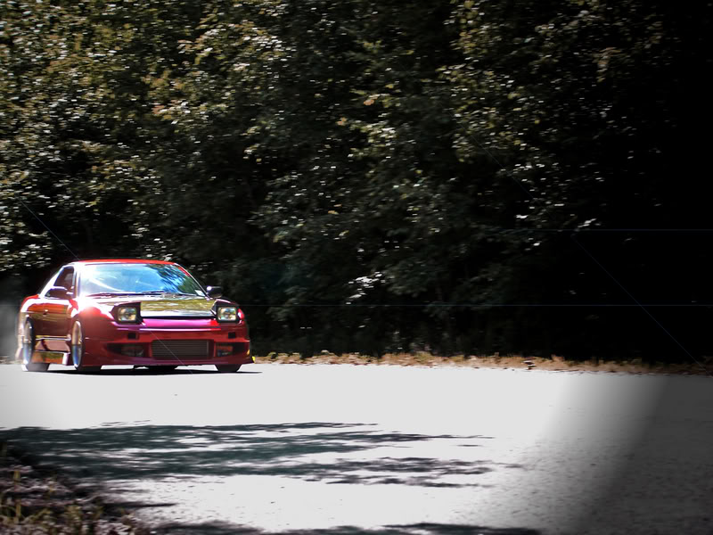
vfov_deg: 12.7
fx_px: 2410
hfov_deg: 16.8
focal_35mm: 117
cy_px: 268
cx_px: 356
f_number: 3.2
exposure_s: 1/200
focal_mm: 19.4
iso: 80
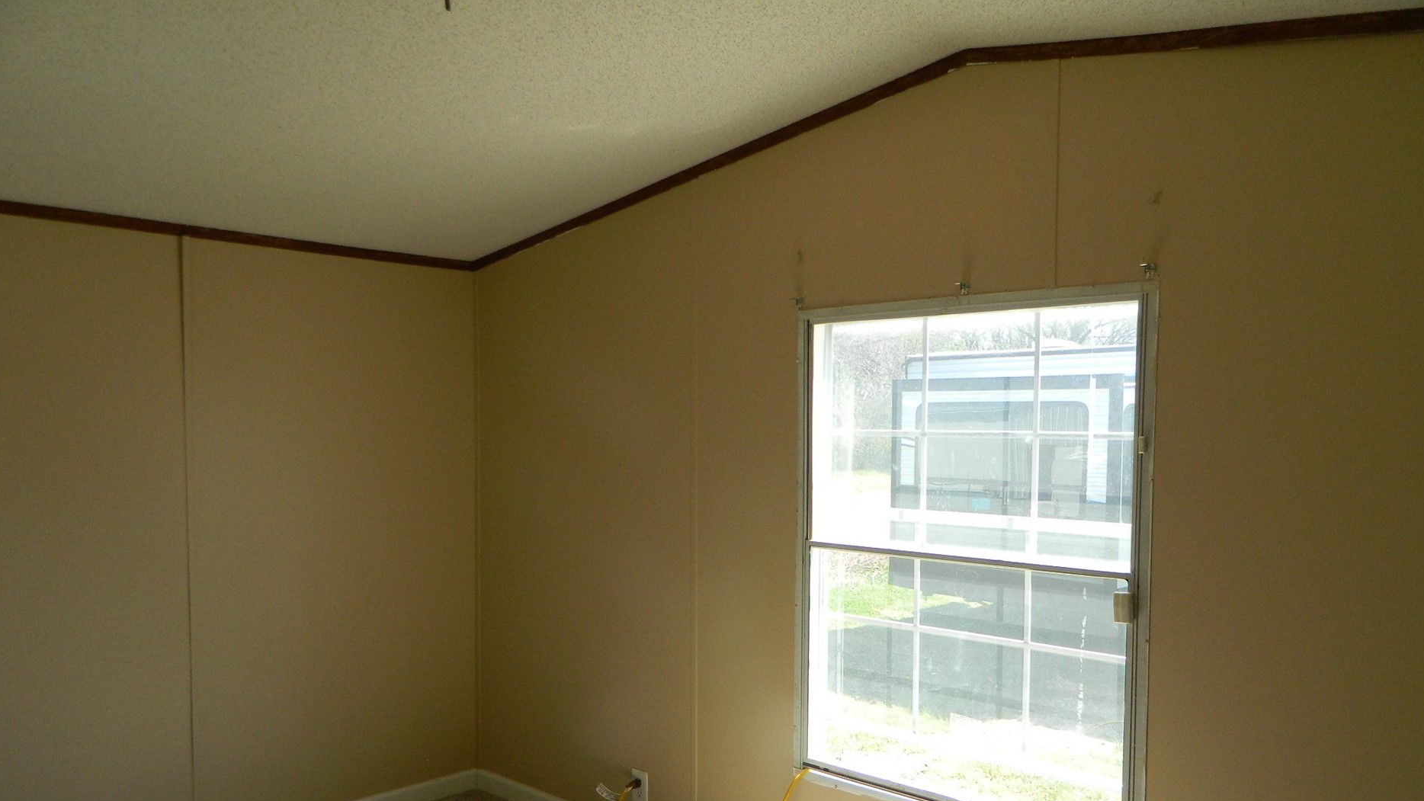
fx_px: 1057
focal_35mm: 28
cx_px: 704
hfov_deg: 67.9
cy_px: 498
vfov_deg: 41.2
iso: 140
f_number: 3.1
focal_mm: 4.5
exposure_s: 1/250
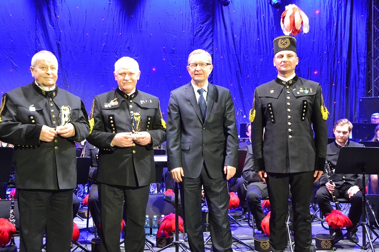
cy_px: 126
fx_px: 442
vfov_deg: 31.9
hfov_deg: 46.4
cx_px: 190
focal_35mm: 42
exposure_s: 1/80
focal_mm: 28
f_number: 4.5
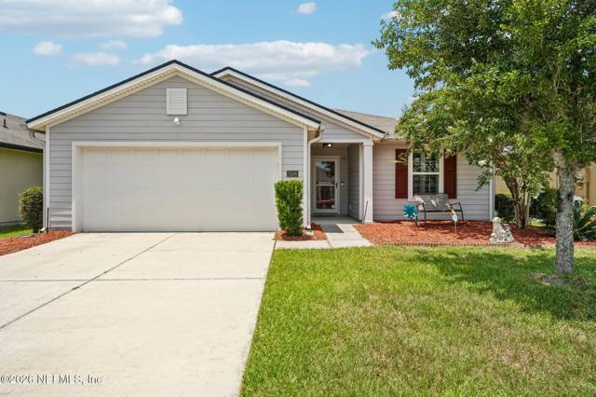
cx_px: 298
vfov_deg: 61.1
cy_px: 198
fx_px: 336
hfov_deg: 83.2
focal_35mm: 20
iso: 400
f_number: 9
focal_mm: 20.3
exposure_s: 1/400
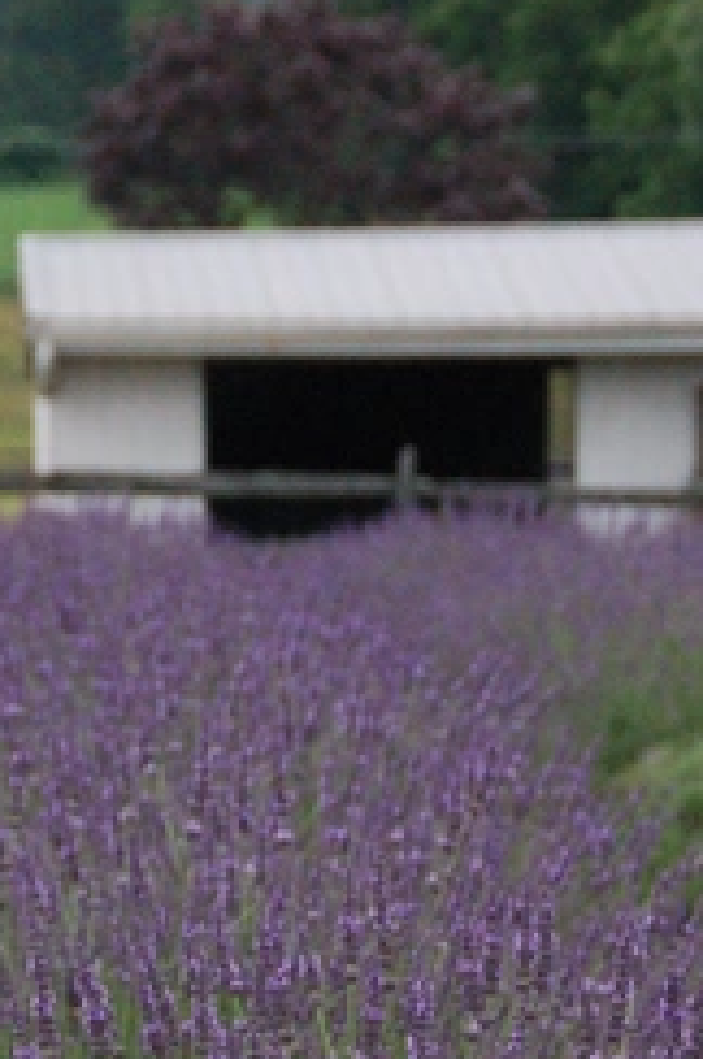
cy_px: 1250
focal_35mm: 277
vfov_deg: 7.4
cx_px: 200
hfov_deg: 4.9
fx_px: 8143
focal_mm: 75
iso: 1600
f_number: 6.3
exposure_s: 1/640
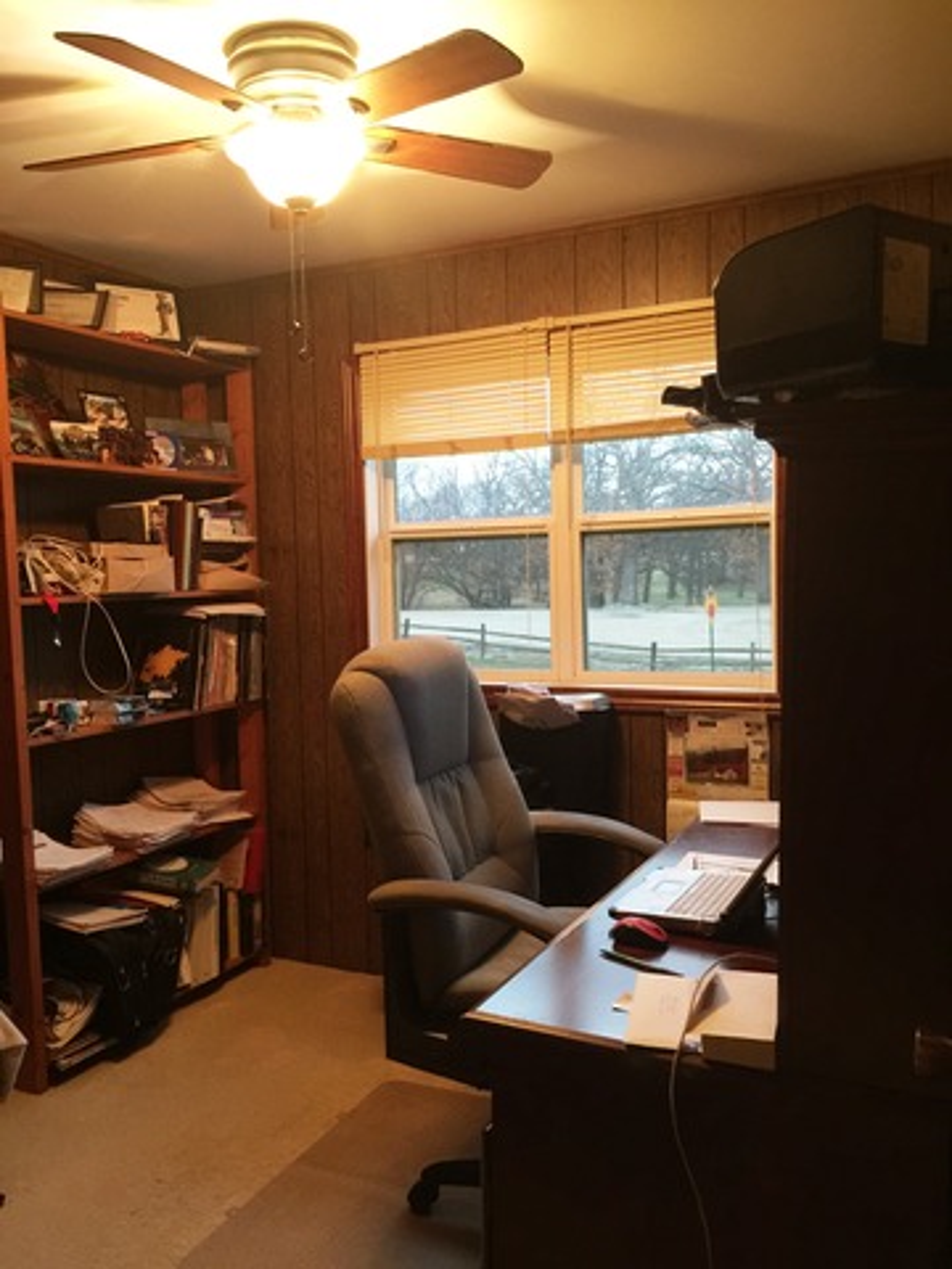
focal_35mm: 29
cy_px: 634
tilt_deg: -2.0
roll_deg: +0.1
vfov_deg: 61.7
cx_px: 476
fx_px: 1063
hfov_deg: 48.2
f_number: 2.2
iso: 125
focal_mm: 4.15
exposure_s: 1/10
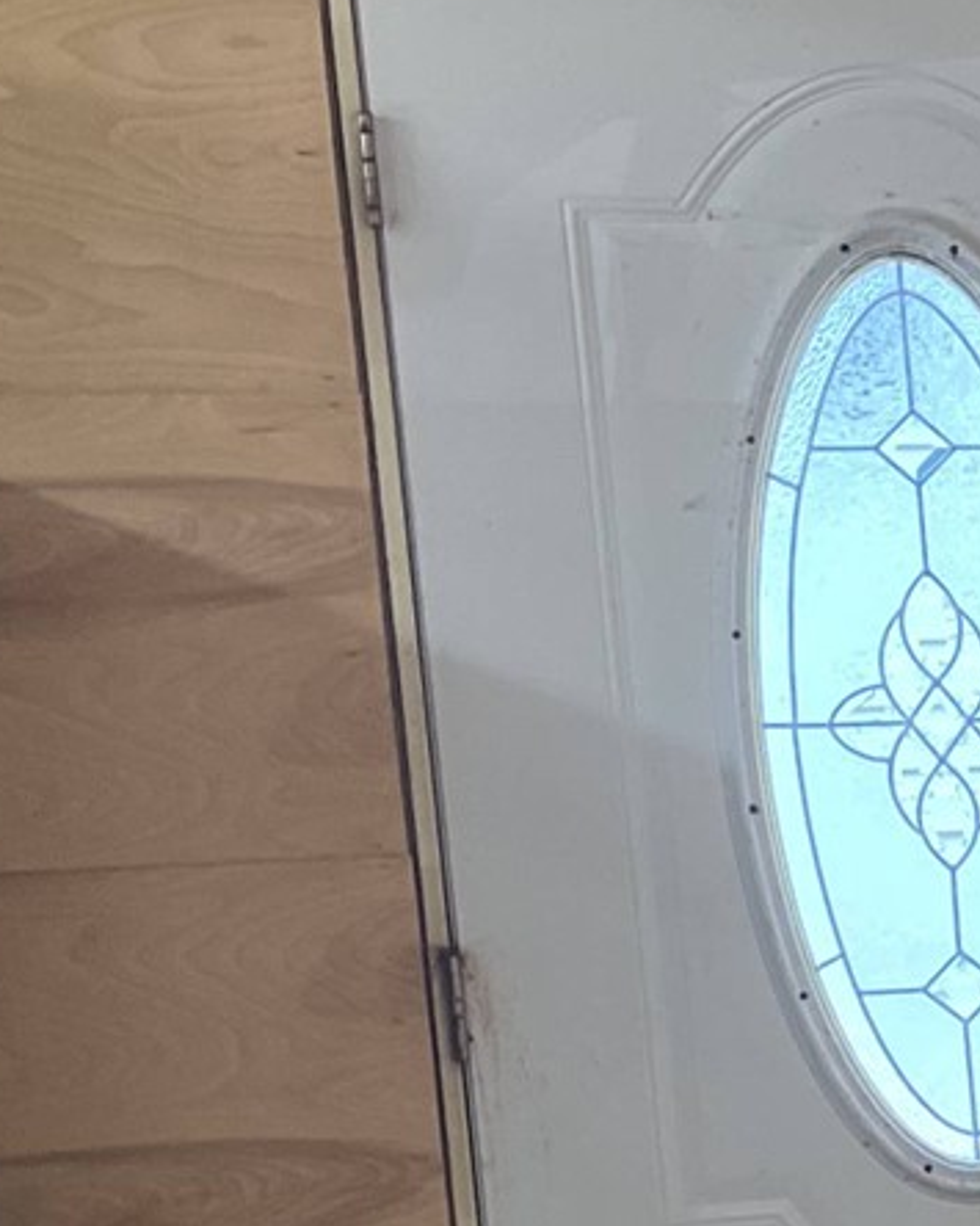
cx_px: 2609
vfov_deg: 16.1
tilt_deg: -10.3
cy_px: 1281
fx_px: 4243
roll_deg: +1.5
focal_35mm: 117
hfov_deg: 10.6
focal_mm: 4.2
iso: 50
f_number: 1.6
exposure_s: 1/120
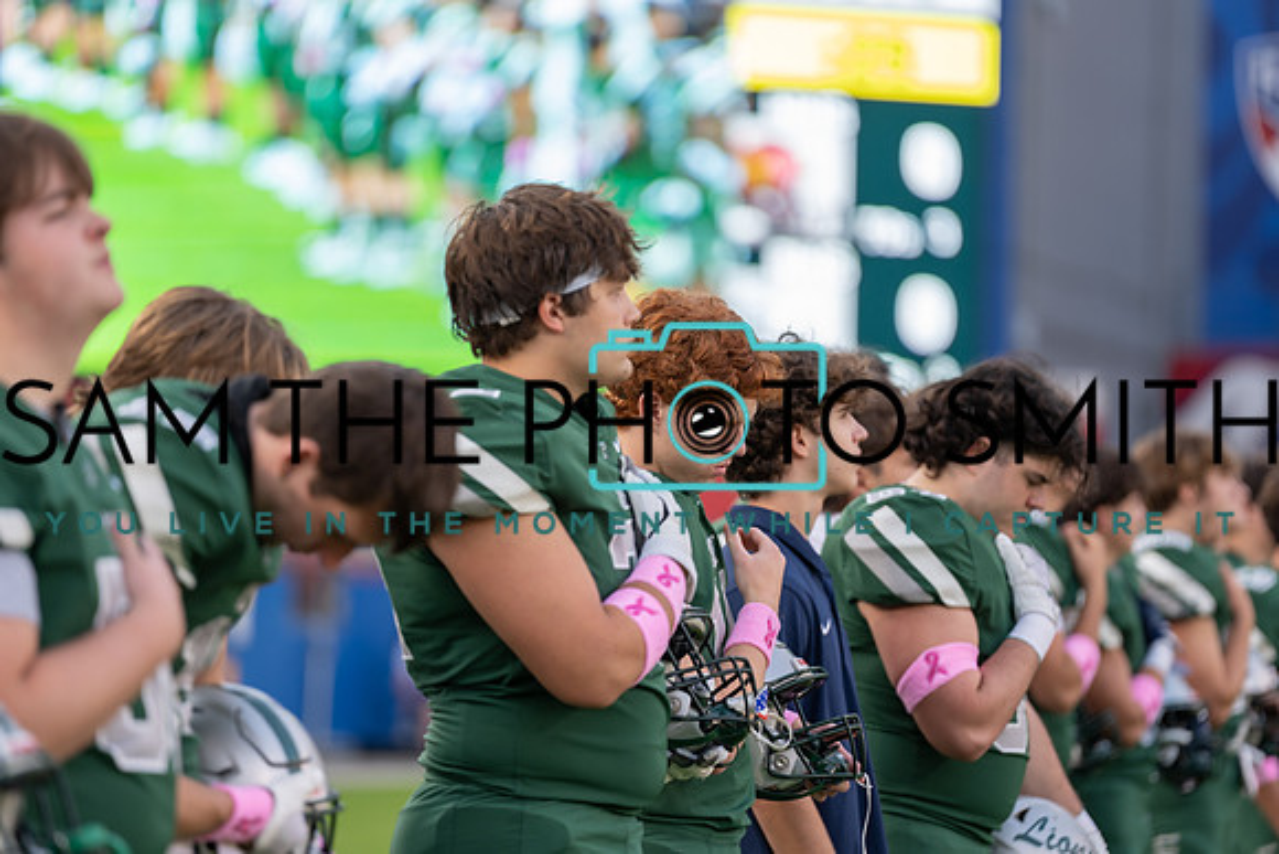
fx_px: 7000
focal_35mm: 197
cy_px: 427
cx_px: 640
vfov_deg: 7.0
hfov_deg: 10.4
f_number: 2.8
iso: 160
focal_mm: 197
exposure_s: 1/320
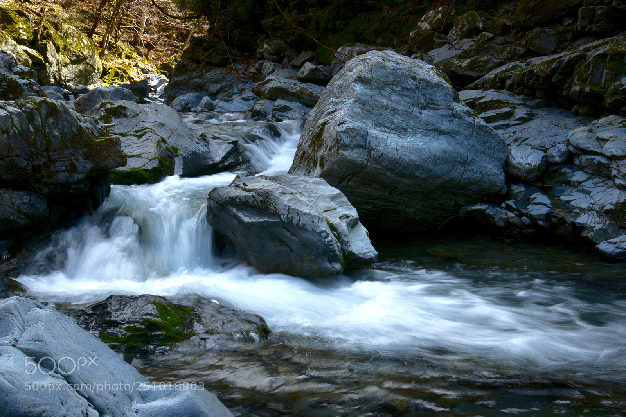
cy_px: 208
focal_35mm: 50
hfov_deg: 39.6
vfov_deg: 27.0
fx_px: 869
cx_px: 313
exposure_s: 1/8
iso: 100
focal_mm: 50
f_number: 29
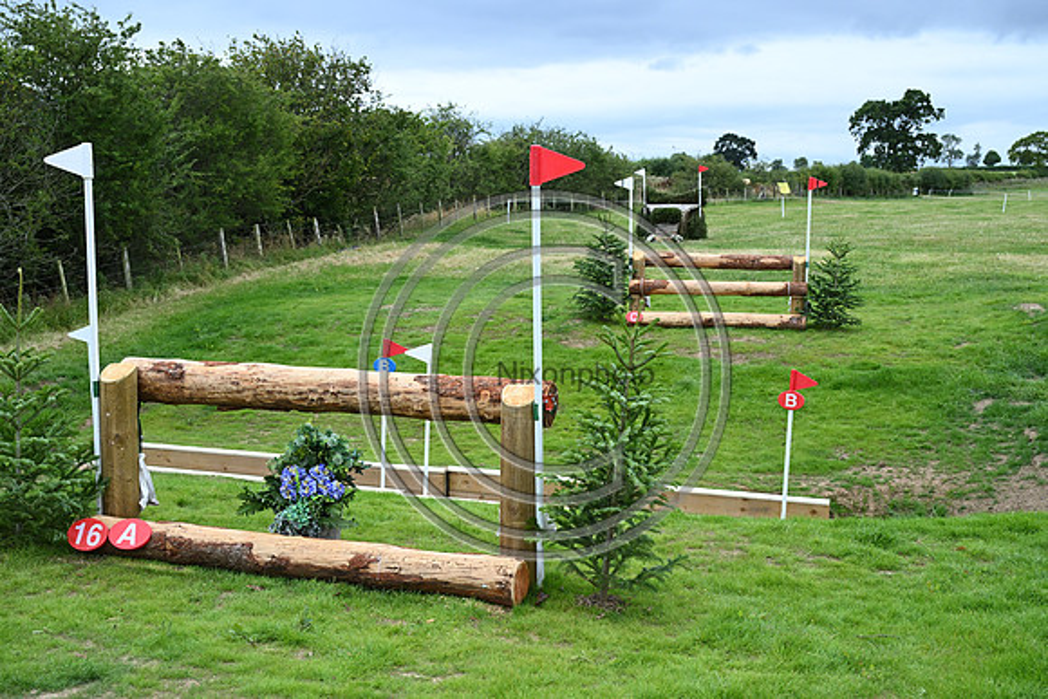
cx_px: 524
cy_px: 350
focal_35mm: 43
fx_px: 1252
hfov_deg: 45.4
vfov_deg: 31.2
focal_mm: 43
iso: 1250
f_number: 5
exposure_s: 1/800
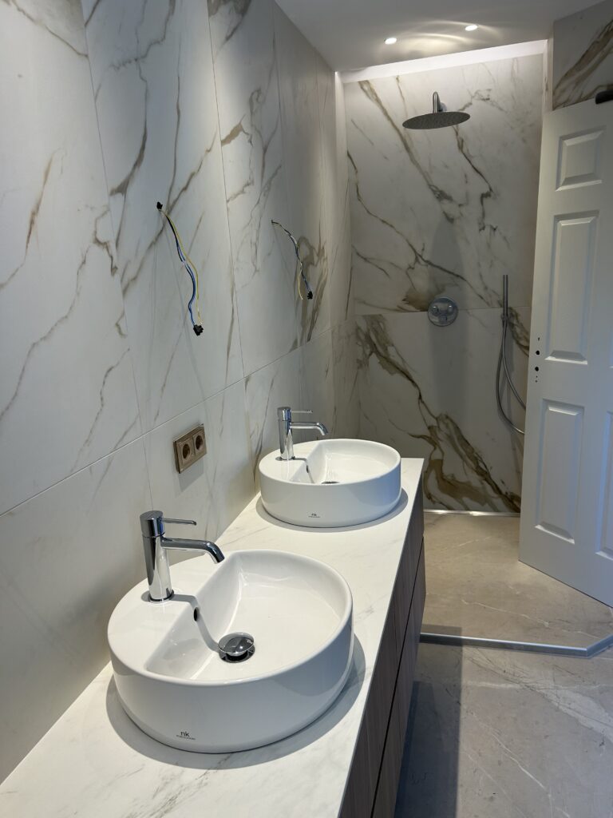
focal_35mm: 26
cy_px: 409
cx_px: 306
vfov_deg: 67.3
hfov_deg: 53.1
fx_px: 614
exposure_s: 1/100
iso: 32
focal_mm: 5.7
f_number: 1.5
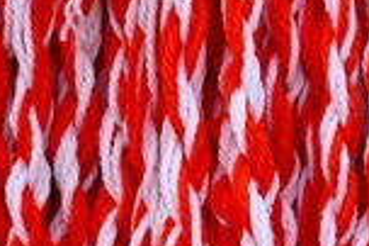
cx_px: 973
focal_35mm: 357
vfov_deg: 3.8
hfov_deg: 5.5
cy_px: 430
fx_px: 3655
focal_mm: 53
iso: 250
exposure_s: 1/2000
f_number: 3.2
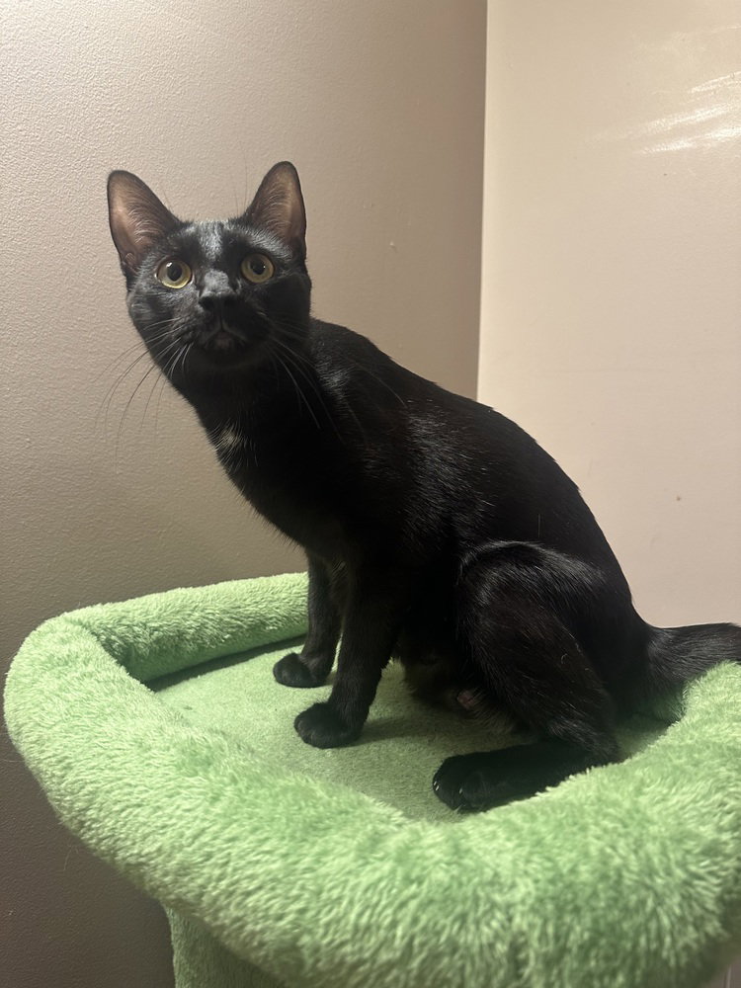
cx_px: 370
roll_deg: -1.5
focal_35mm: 24
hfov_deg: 56.8
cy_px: 494
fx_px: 685
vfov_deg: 71.6
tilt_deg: -6.7
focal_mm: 6.86
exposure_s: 1/60
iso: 250
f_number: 1.78
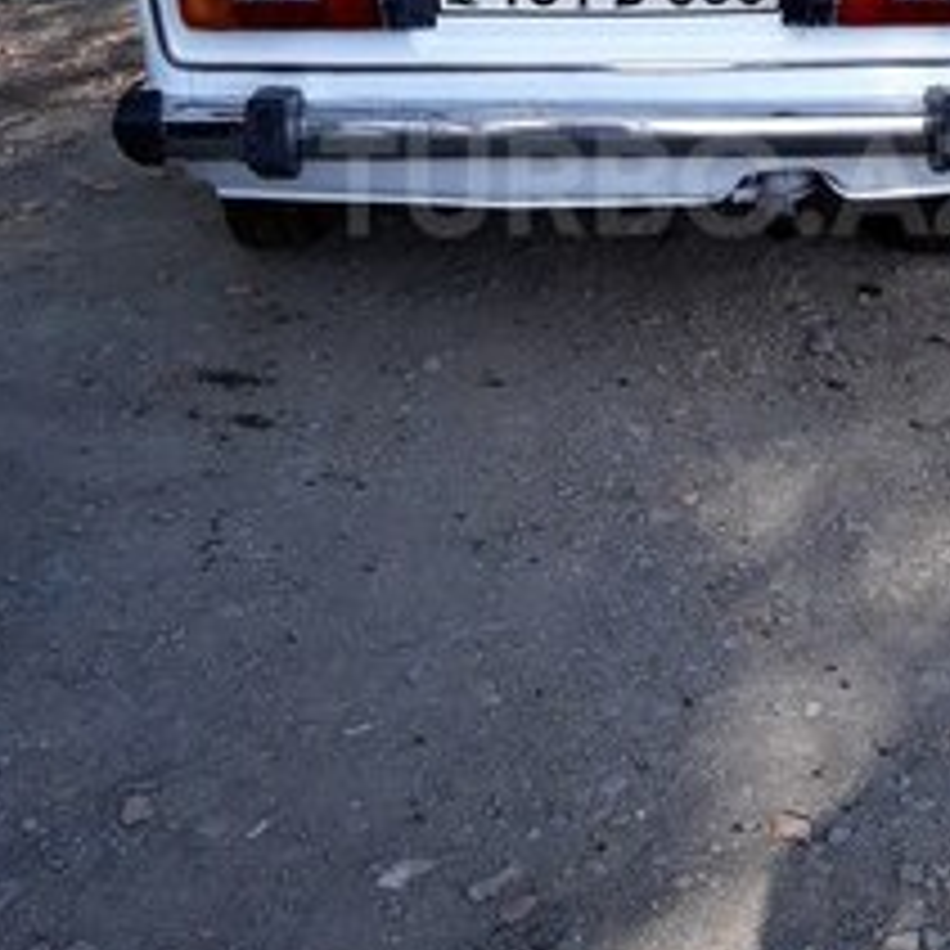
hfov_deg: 30.2
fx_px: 1739
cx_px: 666
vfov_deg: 29.8
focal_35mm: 56
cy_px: 185
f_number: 1.7
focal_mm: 3.71
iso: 40
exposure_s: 1/643
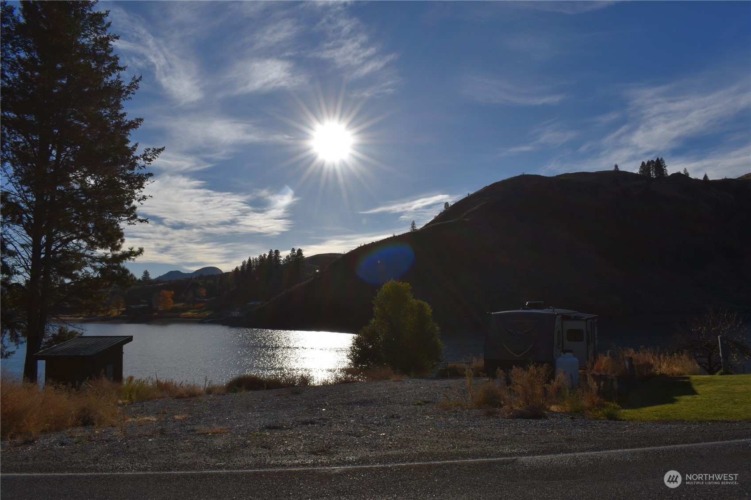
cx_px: 376
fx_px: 563
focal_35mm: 27
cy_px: 250
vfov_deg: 47.9
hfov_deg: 67.4
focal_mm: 18
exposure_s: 1/640
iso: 100
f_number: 13
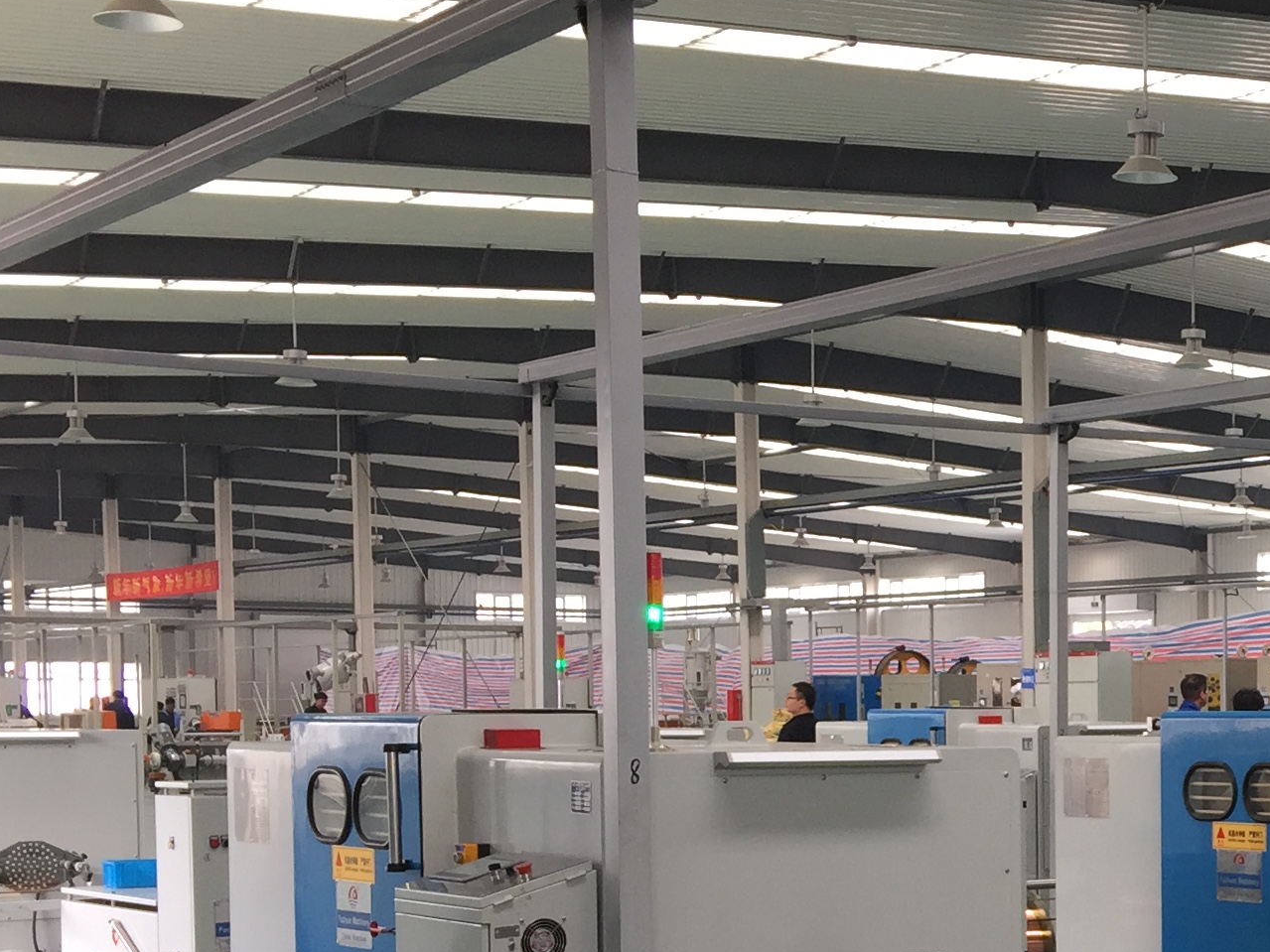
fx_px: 2715
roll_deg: +0.0
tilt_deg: -2.7
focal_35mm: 74
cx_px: 1329
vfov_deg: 19.5
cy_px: 876
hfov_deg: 24.8
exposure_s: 1/60
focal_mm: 4.15
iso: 40
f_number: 2.2
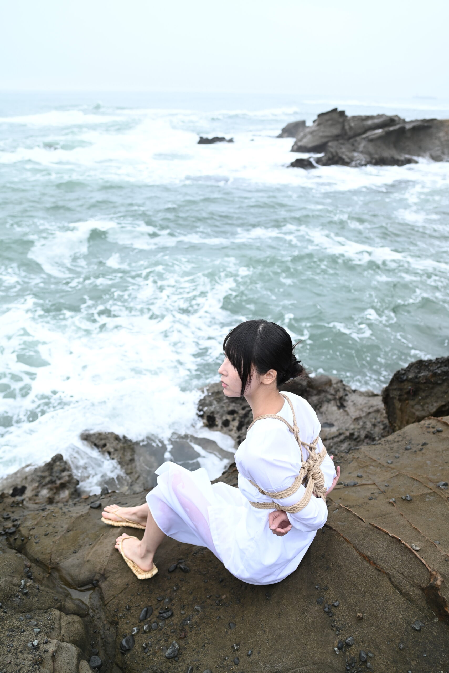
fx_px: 449
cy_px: 336
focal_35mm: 24
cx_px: 224
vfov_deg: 73.7
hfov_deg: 53.2
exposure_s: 1/250
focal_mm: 24
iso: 400
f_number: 2.8
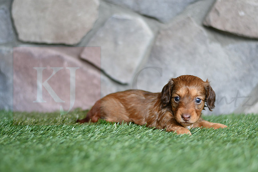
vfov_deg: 18.2
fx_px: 538
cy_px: 86
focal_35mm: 75
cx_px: 129
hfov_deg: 27.0
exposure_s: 1/200
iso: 125
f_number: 1.8
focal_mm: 50
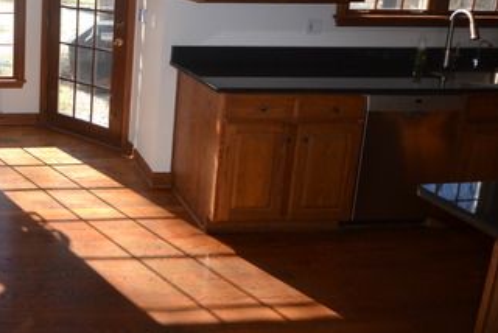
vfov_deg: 39.7
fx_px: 415
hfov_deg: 51.9
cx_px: 22
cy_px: 18
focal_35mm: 30
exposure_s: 1/125
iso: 110
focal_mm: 10
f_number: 4
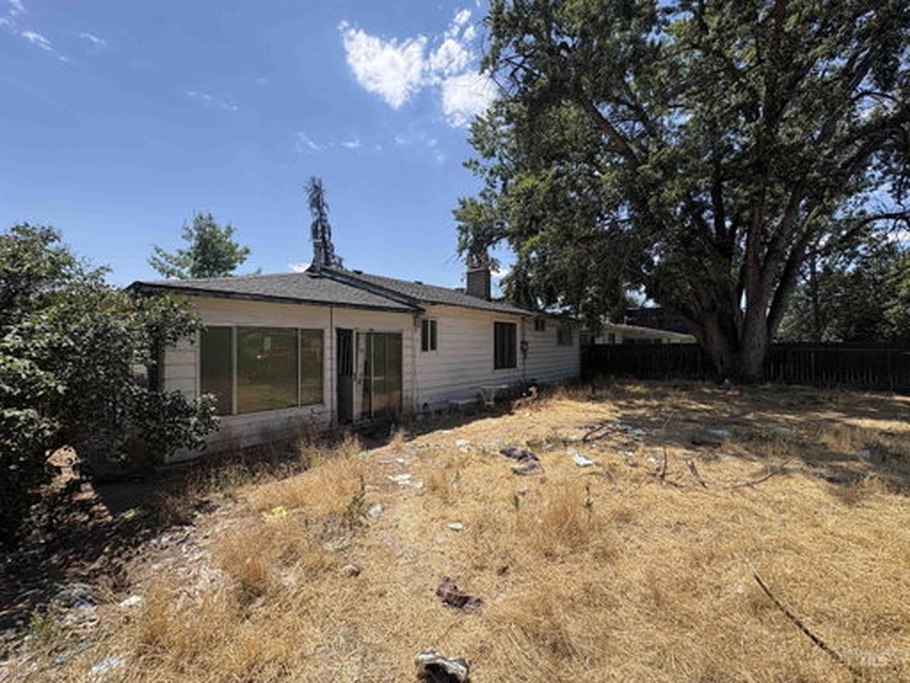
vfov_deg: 85.7
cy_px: 342
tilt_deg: +0.0
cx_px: 455
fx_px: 368
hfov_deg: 102.1
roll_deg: +1.0
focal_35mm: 14
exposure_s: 1/1709
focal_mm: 2.22
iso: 40
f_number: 2.2
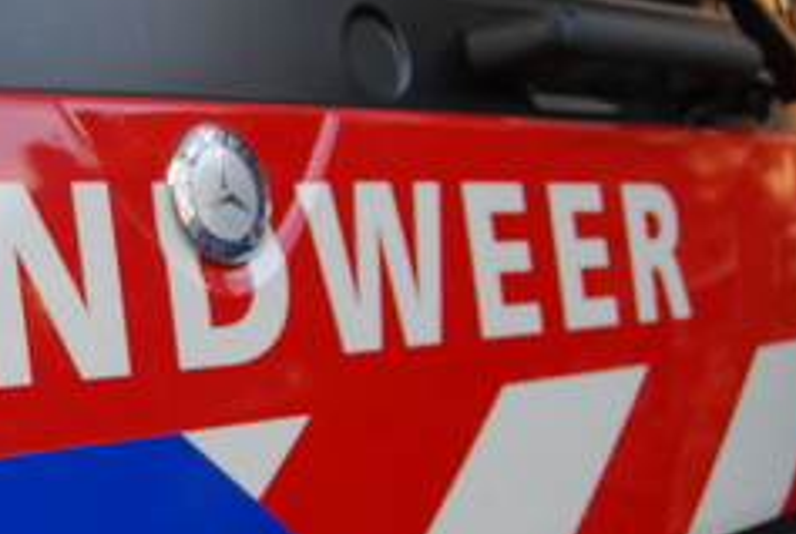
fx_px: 1639
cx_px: -101
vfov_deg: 18.5
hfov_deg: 25.2
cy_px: 351
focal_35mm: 74
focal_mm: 18
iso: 200
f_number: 5
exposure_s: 1/100
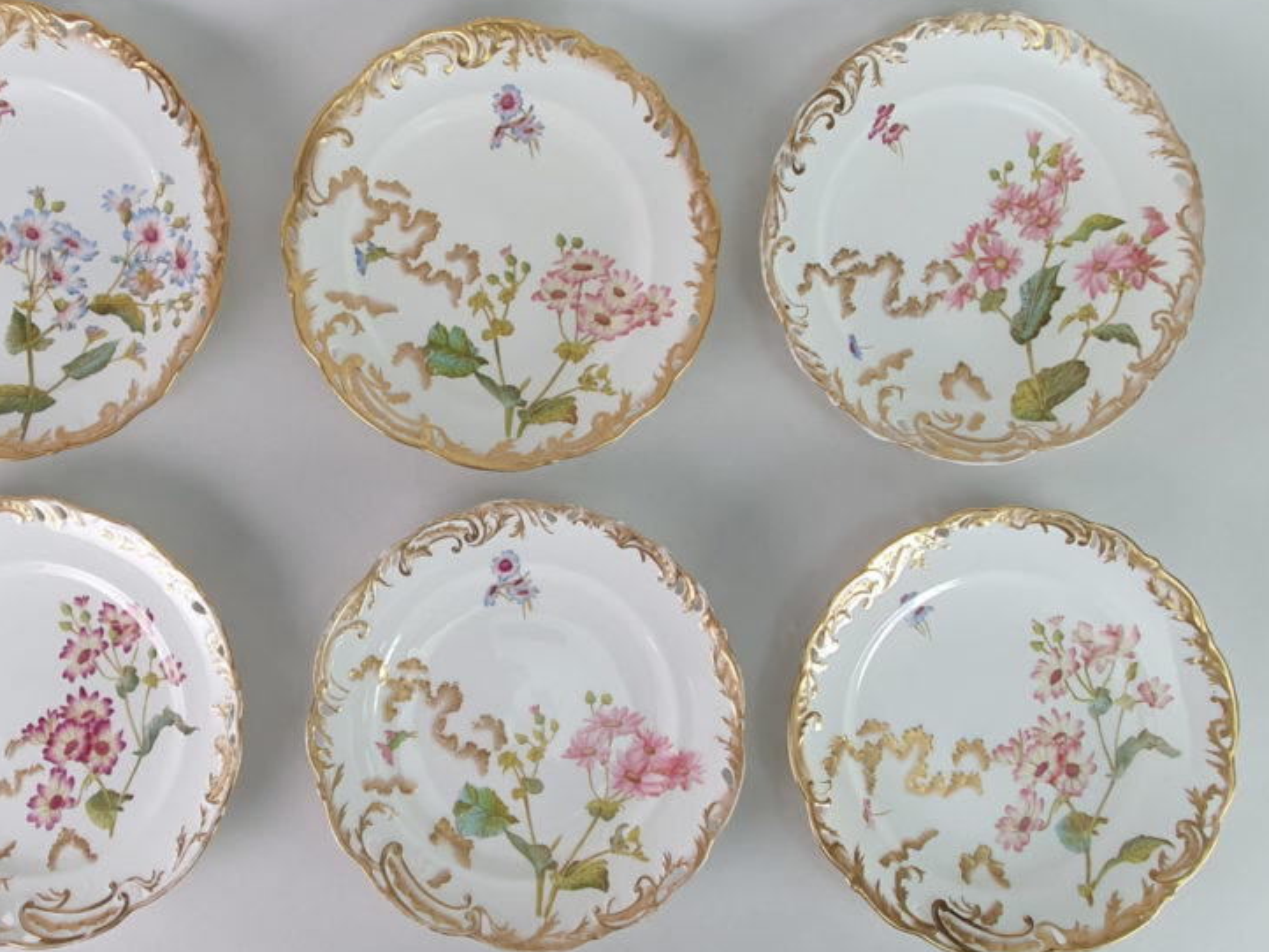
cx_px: 510
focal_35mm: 18
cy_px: 393
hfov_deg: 86.7
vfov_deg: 71.1
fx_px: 660
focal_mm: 1.8
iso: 64
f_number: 2.2
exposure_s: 1/100
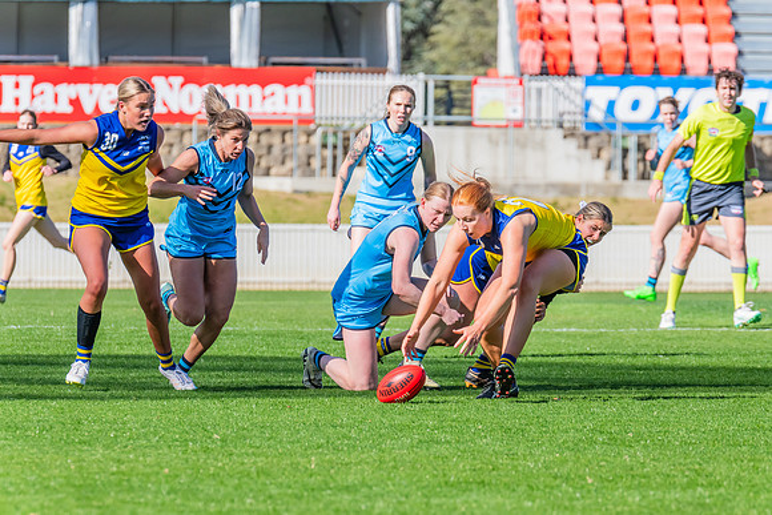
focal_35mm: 409
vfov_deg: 3.4
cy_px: 268
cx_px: 404
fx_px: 8765
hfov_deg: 5.0
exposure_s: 1/1250
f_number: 10
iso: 800
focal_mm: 380
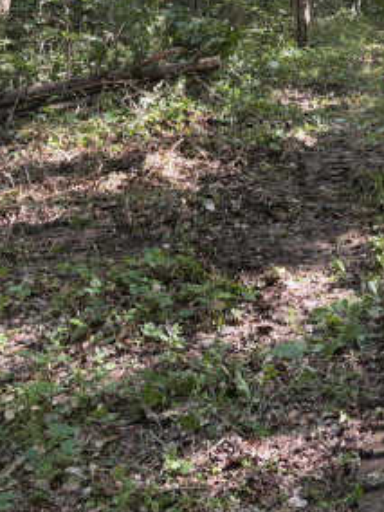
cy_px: 60
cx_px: 422
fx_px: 902
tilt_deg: -7.0
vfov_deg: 30.4
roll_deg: -2.2
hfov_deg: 22.7
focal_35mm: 61
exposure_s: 1/68
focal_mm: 5.96
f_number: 1.6
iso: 125
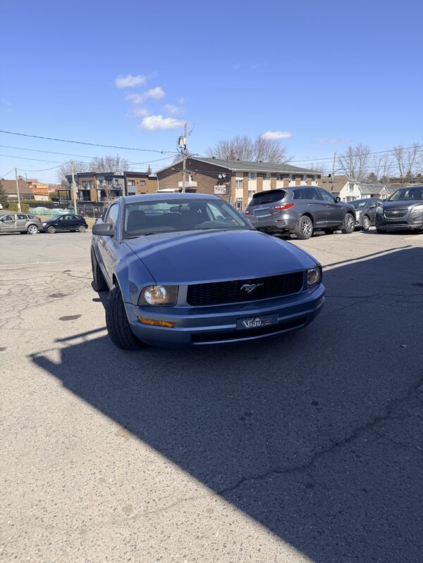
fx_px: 391
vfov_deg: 71.6
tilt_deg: -11.7
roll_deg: +0.0
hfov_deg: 56.8
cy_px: 282
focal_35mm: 24
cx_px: 212
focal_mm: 6.76
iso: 80
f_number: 1.78
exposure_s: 1/3953
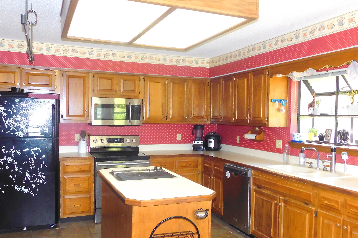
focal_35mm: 32
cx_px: 182
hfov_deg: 58.7
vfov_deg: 41.1
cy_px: 129
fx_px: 318
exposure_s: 1/30
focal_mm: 5.3
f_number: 3.2
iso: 280
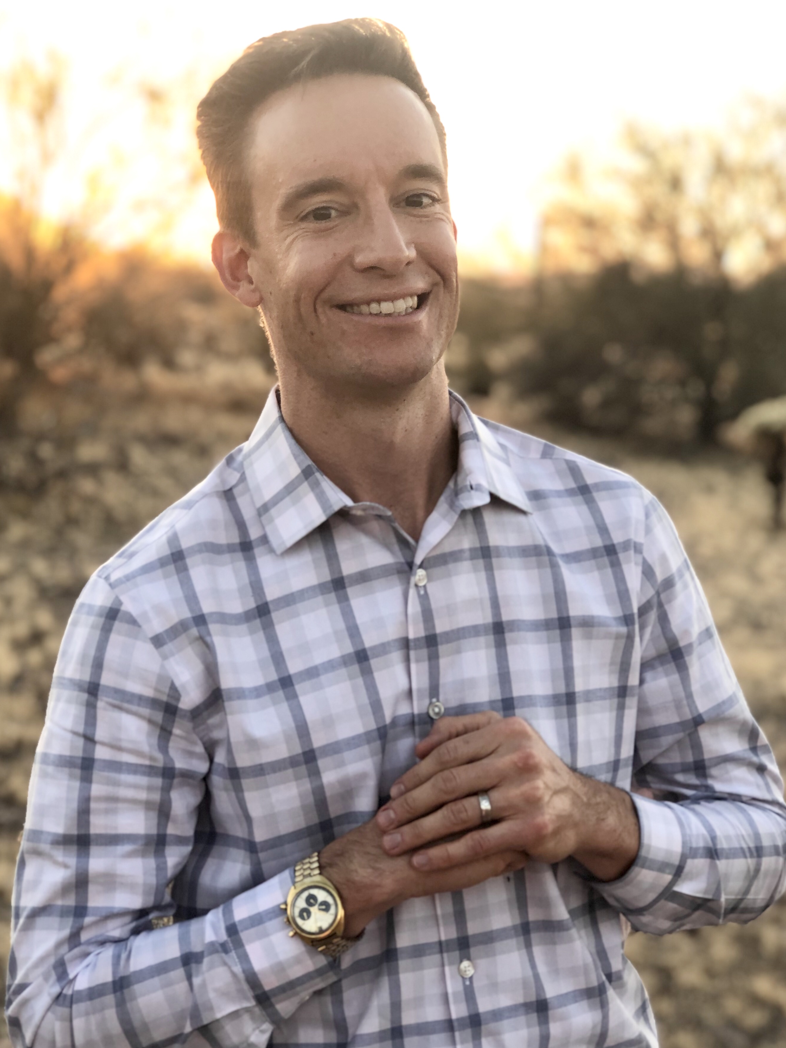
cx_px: 385
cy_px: 530
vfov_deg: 29.8
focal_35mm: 65
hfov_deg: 22.6
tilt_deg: -7.4
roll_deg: -1.7
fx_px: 1968
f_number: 2.8
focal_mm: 6.6
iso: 20
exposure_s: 1/40
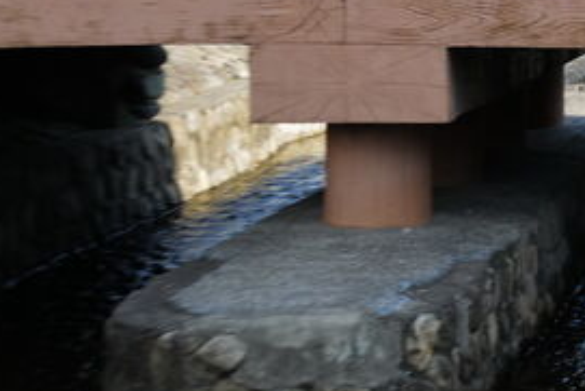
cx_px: 1280
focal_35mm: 124
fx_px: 2016
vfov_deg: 10.9
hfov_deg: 13.4
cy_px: -25
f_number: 4
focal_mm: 28
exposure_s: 1/200
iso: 100
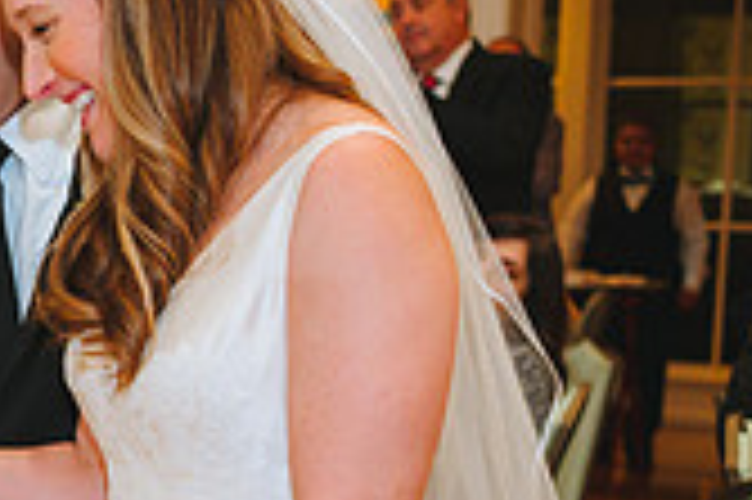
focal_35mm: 111
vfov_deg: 12.2
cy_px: 505
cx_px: -374
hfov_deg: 16.8
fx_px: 2316
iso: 1250
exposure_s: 1/60
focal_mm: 32
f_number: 2.8
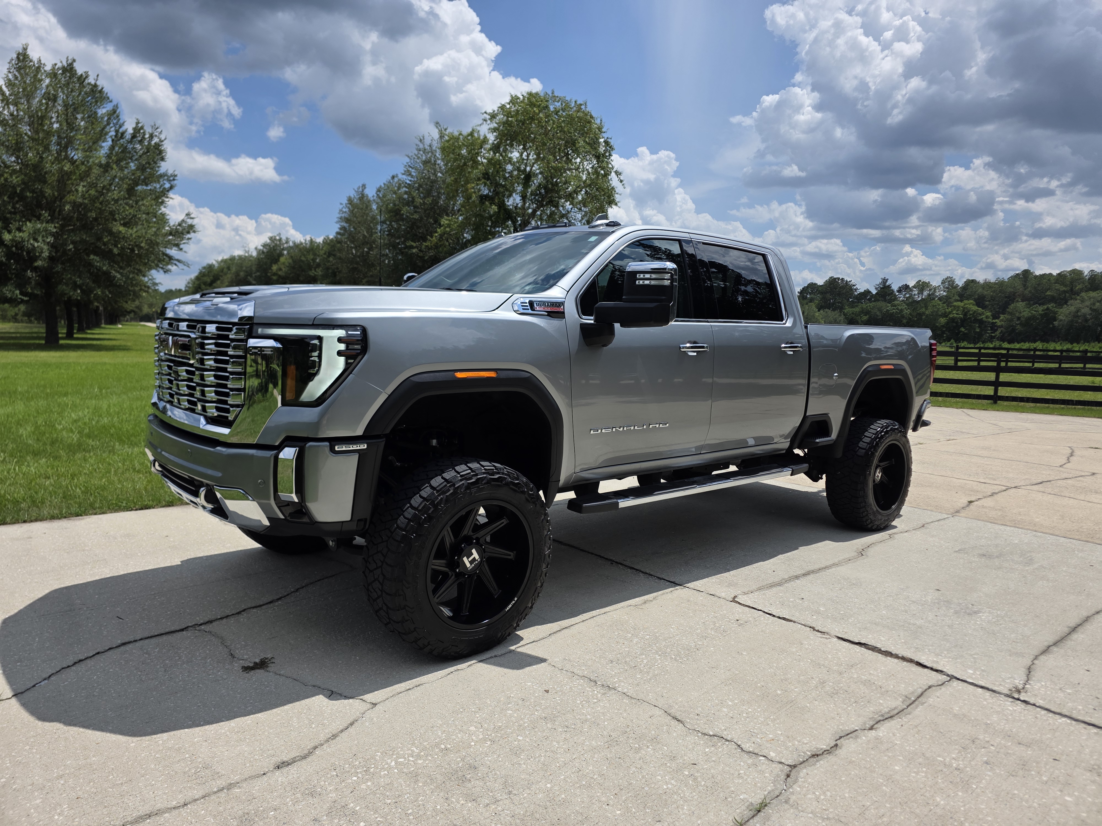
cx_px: 551
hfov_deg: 73.9
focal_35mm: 23
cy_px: 413
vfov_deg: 58.9
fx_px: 732
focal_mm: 6.3
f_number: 1.7
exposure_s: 1/7944
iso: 64
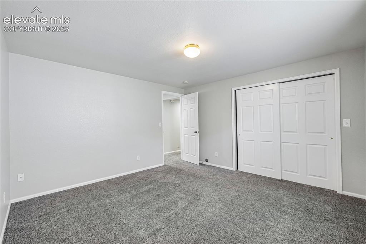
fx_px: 152
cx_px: 183
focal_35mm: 15
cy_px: 122
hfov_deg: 100.4
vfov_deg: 77.3
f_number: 8
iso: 800
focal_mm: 10
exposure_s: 1/5
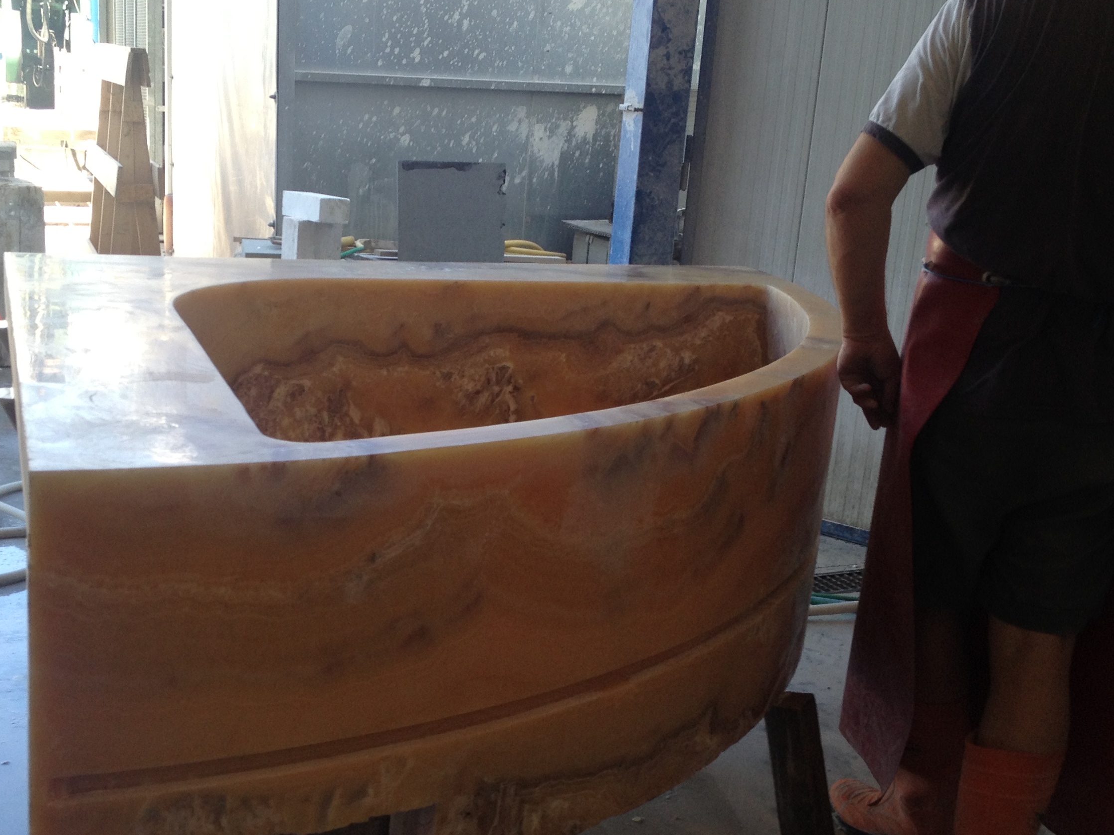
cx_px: 446
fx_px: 1641
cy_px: 508
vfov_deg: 28.5
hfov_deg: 37.3
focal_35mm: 51
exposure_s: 1/168
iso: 50
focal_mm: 4.28
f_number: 2.4
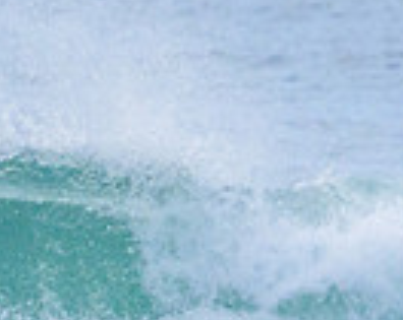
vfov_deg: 0.3
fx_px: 53935
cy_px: 243
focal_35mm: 4532
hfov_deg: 0.4
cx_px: -293
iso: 2000
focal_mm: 800
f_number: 11
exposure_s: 1/2000
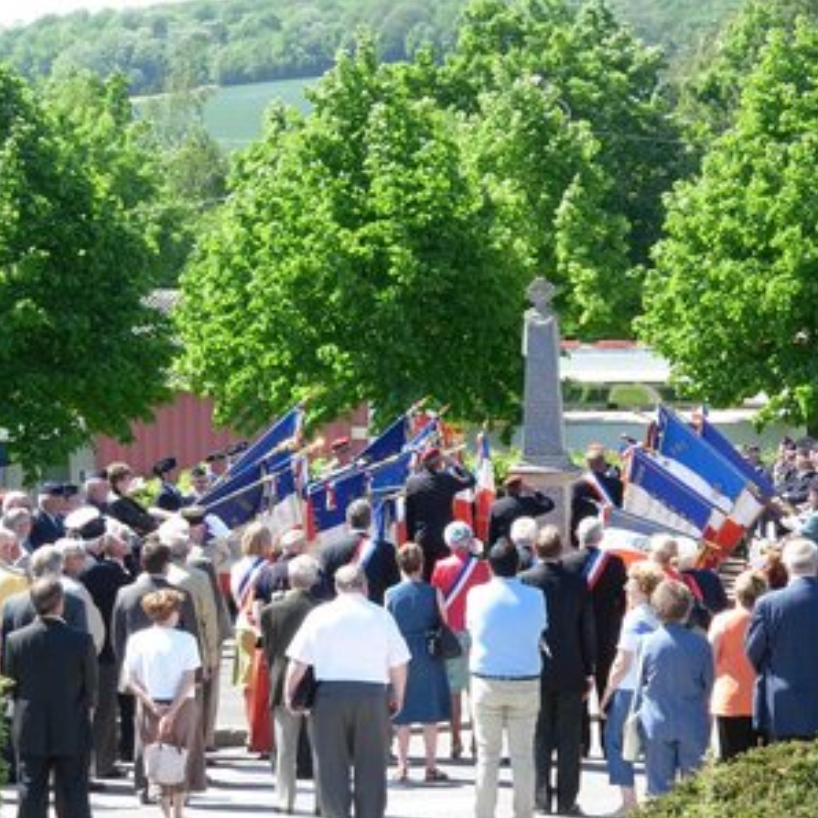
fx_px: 3556
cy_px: 409
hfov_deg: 13.1
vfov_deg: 13.1
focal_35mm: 133
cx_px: 428
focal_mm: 18.6
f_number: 4.2
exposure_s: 1/171
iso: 79
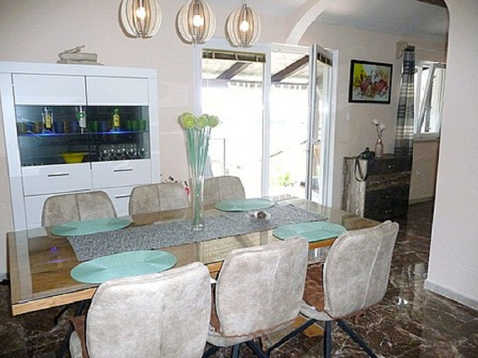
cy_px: 179
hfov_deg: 63.4
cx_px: 239
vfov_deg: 49.7
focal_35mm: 28
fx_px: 387
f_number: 3.3
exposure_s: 1/250
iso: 400
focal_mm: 4.7
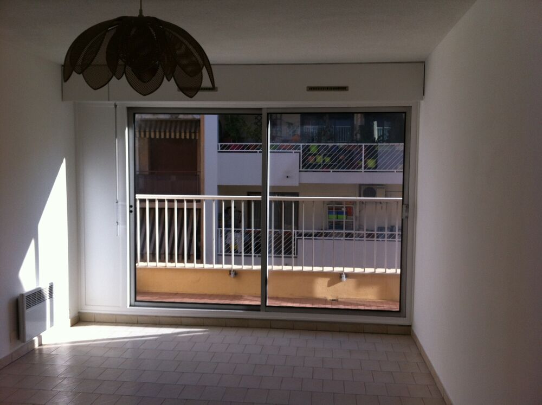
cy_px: 202
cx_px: 271
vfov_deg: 40.6
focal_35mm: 35
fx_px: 547
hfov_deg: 52.7
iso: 80
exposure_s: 1/529
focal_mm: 3.85
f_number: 2.8
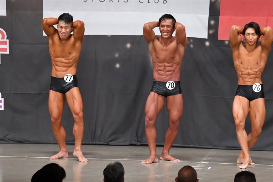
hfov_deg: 9.5
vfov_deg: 6.3
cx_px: 136
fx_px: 1645
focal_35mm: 217
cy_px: 91
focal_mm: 145
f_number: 5.6
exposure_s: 1/400
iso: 6400
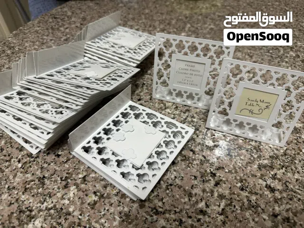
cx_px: 152
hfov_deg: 71.6
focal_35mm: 24
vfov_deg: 56.8
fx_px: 211
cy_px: 114
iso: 250
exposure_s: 1/61
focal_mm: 6.86
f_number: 1.78
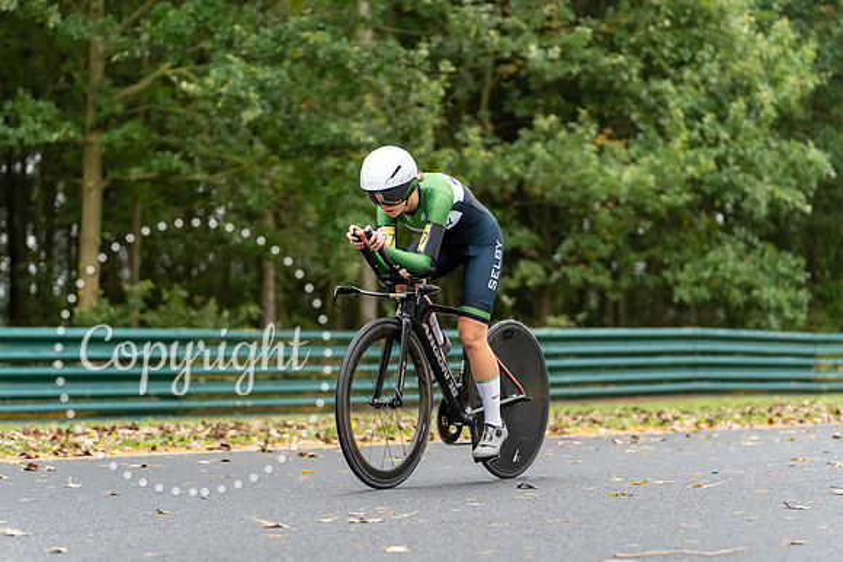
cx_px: 422
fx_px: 2506
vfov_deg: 12.8
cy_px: 281
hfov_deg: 19.1
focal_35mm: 107
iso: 1600
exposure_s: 1/1250
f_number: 2.8
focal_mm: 107
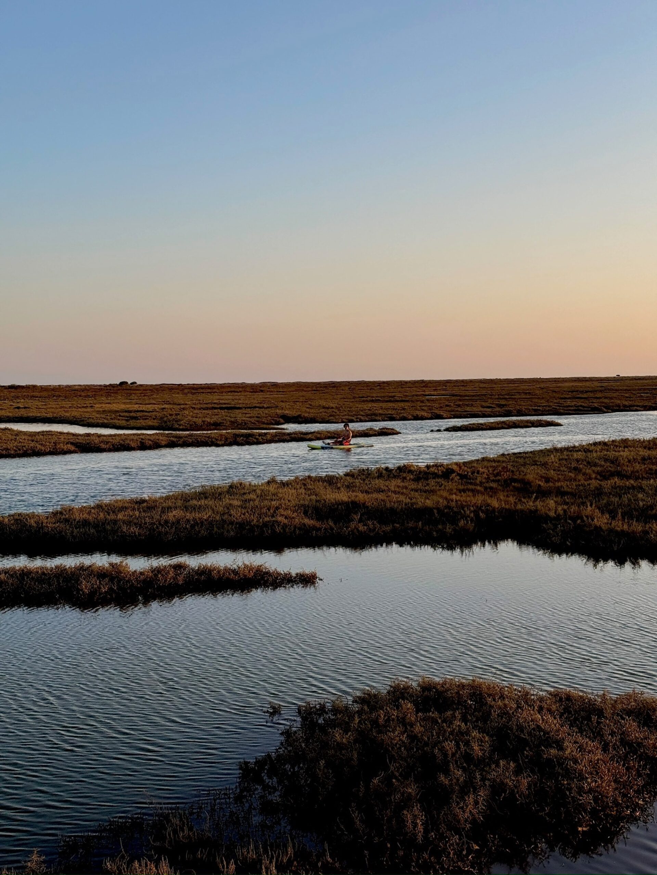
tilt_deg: -3.9
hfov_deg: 30.3
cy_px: 438
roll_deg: +1.4
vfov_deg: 39.7
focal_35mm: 48
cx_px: 328
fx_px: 1215
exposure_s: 1/1353
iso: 64
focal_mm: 6.76
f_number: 1.78
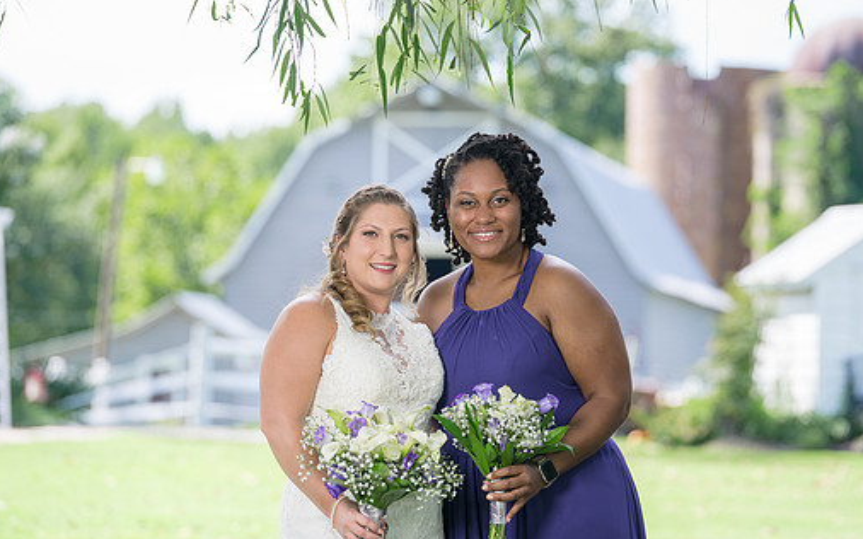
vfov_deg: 7.2
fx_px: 4303
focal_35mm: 183
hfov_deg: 11.5
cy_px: 316
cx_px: 467
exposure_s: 1/200
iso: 100
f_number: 4
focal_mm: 154
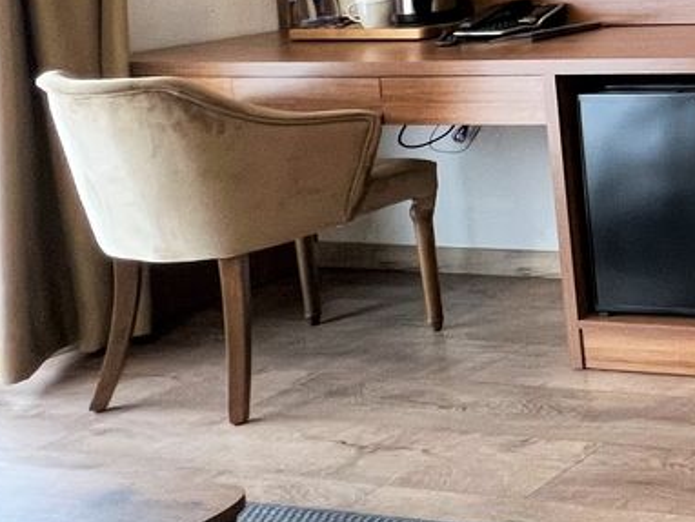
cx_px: 1268
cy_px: -89
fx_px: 984
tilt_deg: -2.6
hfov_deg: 22.0
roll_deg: +2.8
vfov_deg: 26.7
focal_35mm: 49
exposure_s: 1/50
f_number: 1.8
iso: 200
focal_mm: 1.57
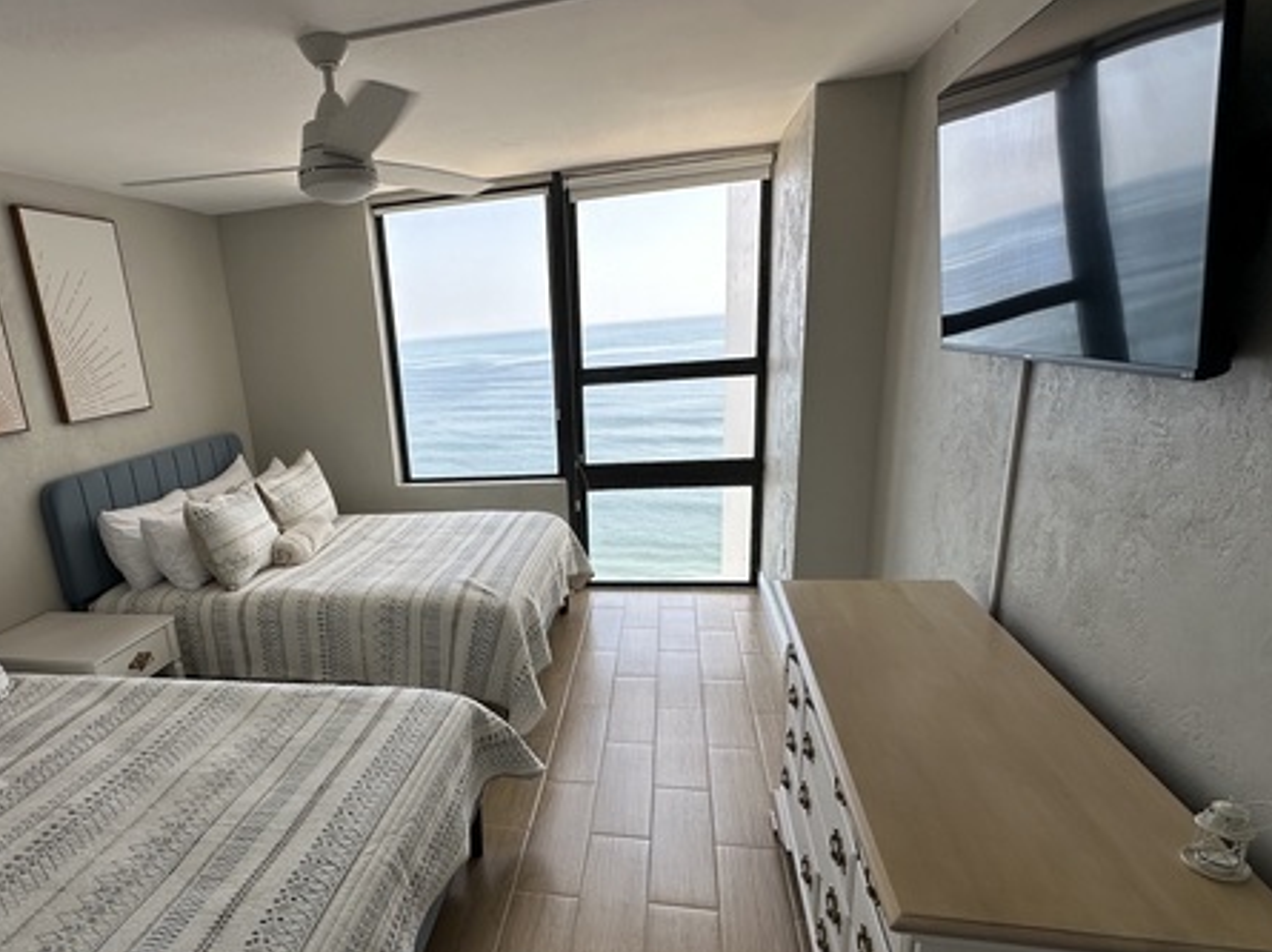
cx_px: 476
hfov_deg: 77.6
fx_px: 771
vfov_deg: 62.9
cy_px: 566
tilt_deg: -17.2
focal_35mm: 21
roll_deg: +4.7
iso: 40
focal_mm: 2.22
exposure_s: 1/214
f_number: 2.2
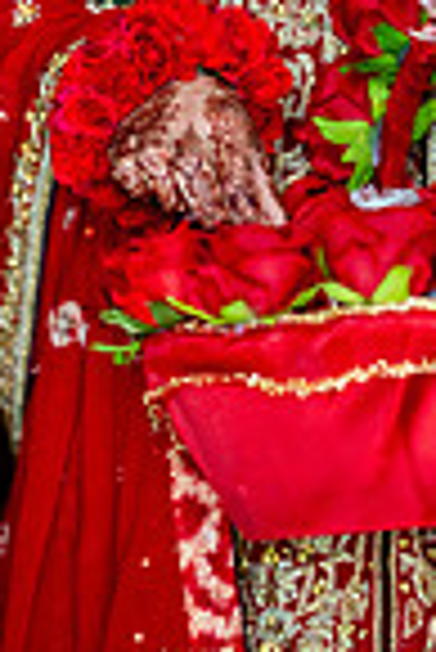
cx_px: 324
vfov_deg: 6.9
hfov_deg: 4.7
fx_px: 5328
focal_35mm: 294
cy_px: -157
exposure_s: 1/200
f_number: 2
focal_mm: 95
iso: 800
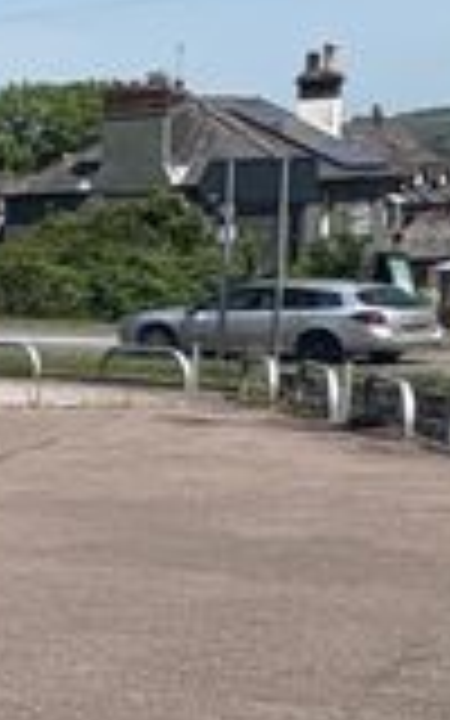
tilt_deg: -5.9
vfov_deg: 20.1
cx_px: -1386
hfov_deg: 7.8
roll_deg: +2.4
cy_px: 493
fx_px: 2021
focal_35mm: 103
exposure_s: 1/2273
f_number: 2.2
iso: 50
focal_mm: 2.22
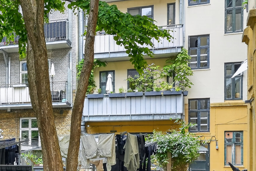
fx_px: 505
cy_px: 146
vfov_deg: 18.9
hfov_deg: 23.4
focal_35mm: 71
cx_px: -118
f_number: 8
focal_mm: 24
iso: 400
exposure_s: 1/20
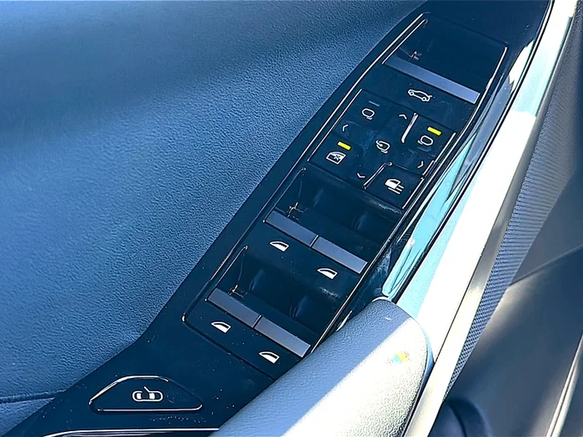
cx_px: 292
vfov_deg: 33.6
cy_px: 218
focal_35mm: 43
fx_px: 724
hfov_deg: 43.9
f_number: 1.78
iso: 250
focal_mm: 6.86
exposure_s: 1/69
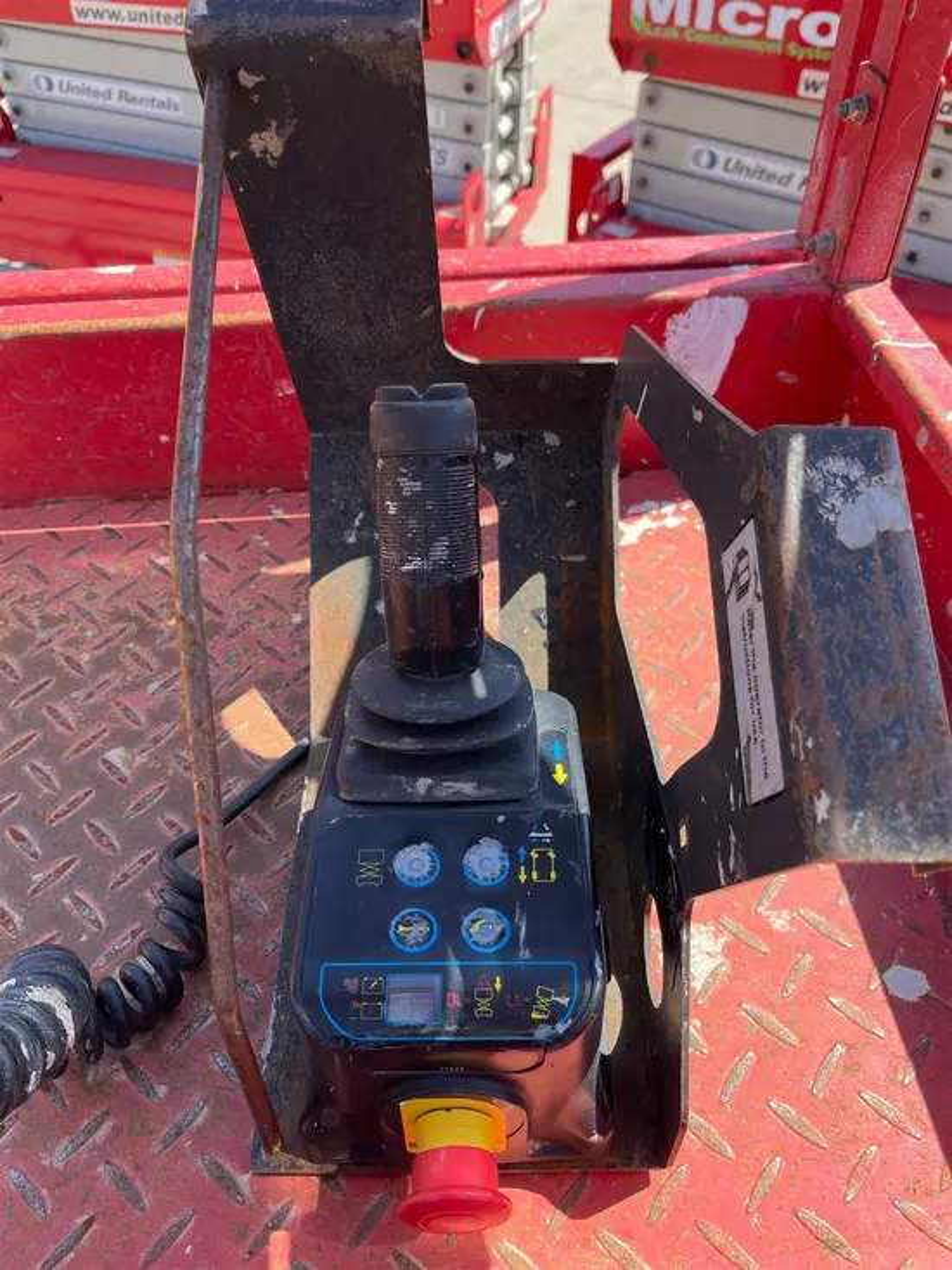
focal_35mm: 26
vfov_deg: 67.3
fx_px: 953
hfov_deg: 53.1
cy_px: 635
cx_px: 476
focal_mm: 5.1
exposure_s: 1/710
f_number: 1.6
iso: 50
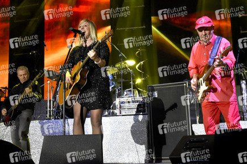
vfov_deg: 28.6
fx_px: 322
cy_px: 85
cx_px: 123
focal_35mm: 47
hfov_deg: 42.0
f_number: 6.3
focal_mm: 30
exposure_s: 1/125
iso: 2500
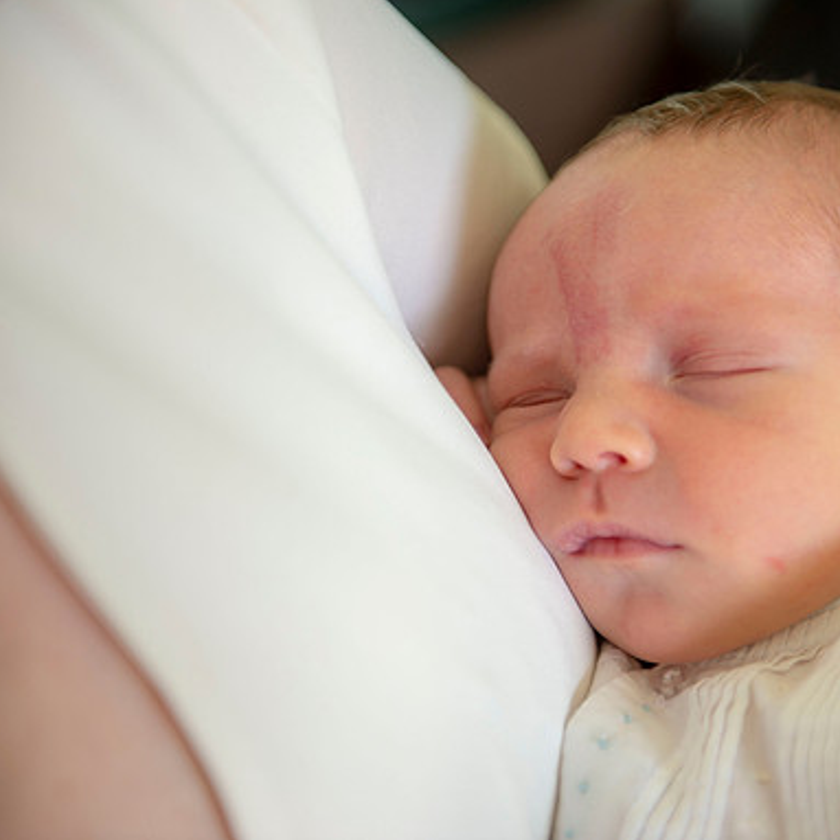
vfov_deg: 19.3
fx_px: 2471
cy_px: 419
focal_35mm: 90
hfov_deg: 19.2
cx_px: 566
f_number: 2.8
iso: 320
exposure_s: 1/160
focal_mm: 70
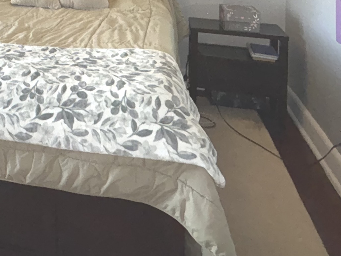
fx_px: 414
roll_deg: +0.0
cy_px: -91
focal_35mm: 42
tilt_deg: +1.6
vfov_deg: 27.5
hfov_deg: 41.6
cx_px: 42
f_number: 2.2
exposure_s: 1/60
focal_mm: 2.22
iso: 100
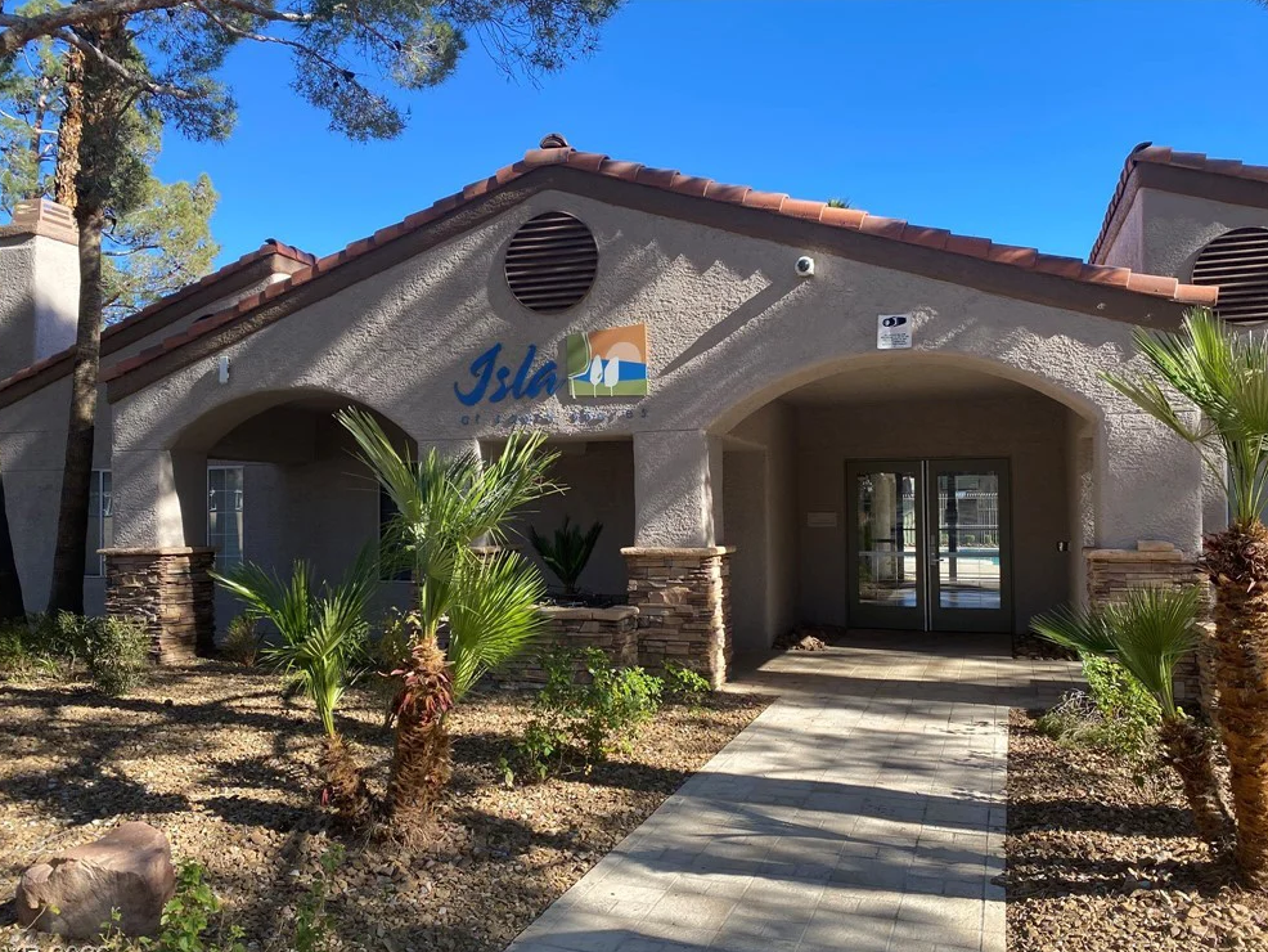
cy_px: 491
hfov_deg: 65.3
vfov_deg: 51.4
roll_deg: -0.6
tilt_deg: -0.2
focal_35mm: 27
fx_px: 989
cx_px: 639
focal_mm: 4.25
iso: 32
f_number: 1.8
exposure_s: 1/1016
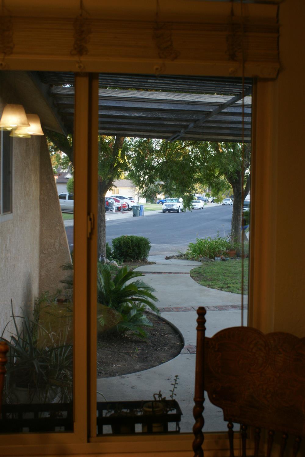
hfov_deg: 31.9
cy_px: 228
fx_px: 534
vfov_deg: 46.4
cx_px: 152
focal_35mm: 42
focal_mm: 28
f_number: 5
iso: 400
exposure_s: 1/50
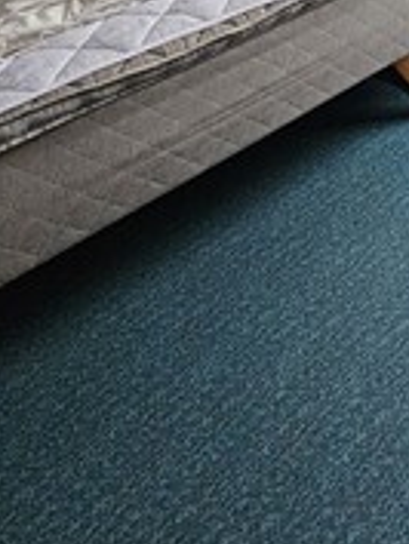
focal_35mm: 44
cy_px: -286
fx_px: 692
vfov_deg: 27.7
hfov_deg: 30.4
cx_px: 415
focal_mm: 2.2
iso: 500
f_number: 2.2
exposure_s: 1/70.8
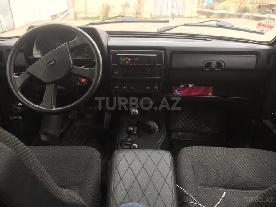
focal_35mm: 29
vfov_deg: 48.2
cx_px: 138
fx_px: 231
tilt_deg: -24.4
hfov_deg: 61.7
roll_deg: -0.7
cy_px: 104
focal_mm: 4.15
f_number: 2.2
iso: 50
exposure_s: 1/100
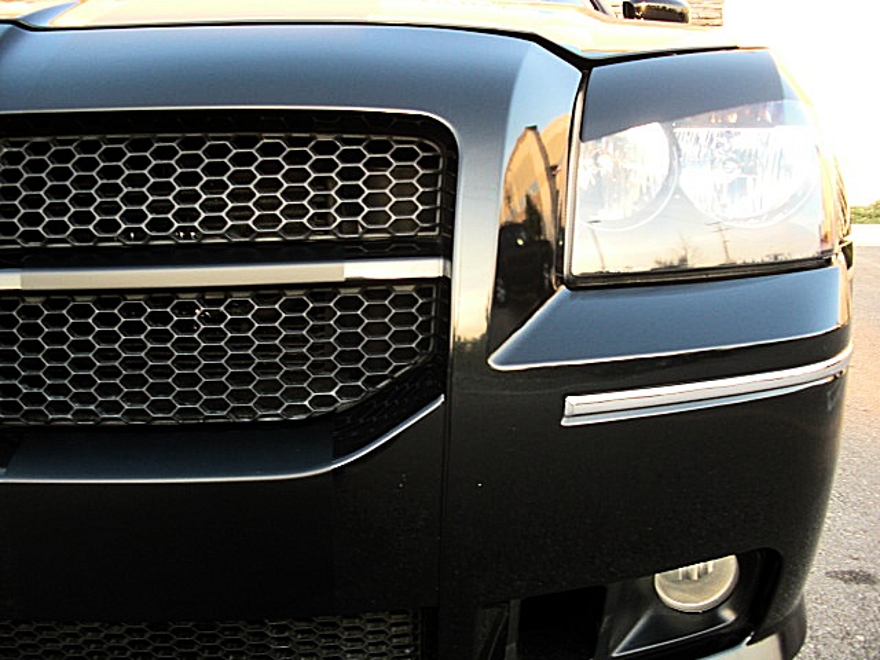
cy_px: 330
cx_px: 440
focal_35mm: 36
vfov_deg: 39.7
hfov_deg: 51.4
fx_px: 915
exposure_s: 1/60
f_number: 2.8
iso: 100
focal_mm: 6.3
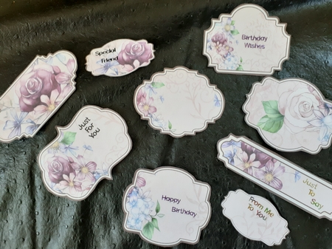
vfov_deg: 51.3
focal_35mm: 27
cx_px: 166
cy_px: 124
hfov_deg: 65.4
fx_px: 259
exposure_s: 1/50
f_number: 1.9
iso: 200
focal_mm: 3.6
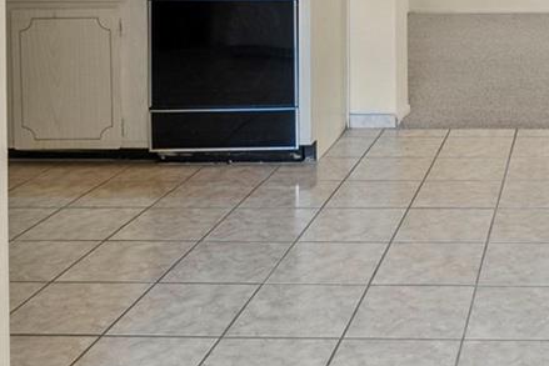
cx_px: 570
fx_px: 946
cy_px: -135
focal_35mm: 62
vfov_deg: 19.8
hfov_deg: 29.8
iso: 400
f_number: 8
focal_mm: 17
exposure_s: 1/3
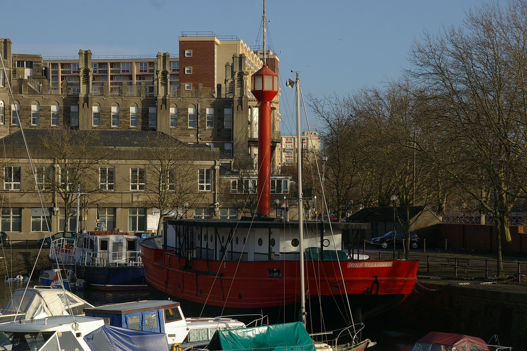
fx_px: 1272
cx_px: 264
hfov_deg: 23.4
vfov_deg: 15.7
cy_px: 176
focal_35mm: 87
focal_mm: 58
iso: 200
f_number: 8
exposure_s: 1/250
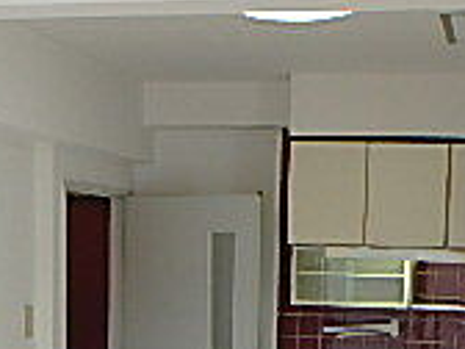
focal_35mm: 80
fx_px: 1075
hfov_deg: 24.3
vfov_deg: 17.5
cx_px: 296
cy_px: 435
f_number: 3.5
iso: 125
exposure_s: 1/80
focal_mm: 3.7
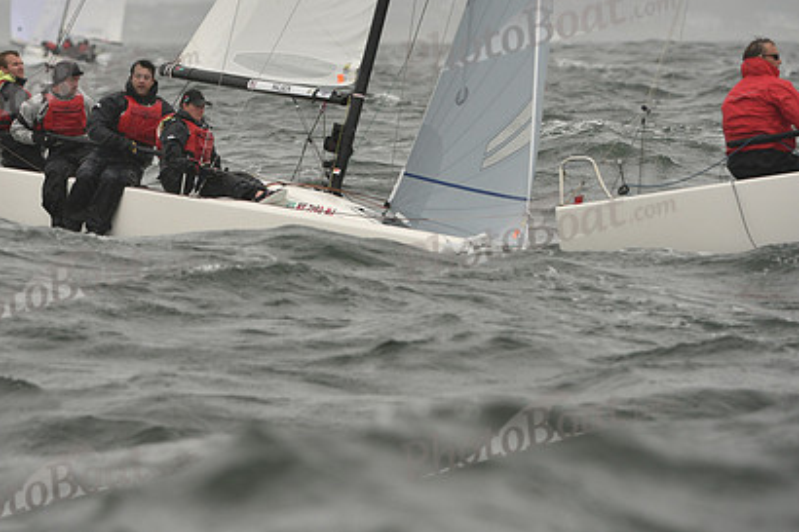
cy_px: 159
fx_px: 7853
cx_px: 302
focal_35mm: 354
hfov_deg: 5.8
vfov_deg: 3.9
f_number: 5
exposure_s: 1/1000
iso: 400
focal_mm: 250
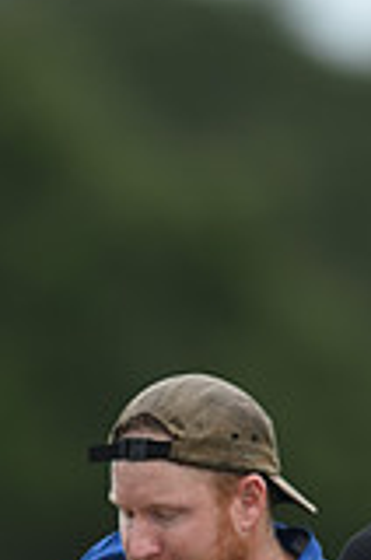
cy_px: 903
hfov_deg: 0.9
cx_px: 102
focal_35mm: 1451
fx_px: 22526
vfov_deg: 1.4
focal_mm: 400
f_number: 2.8
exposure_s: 1/800
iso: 100
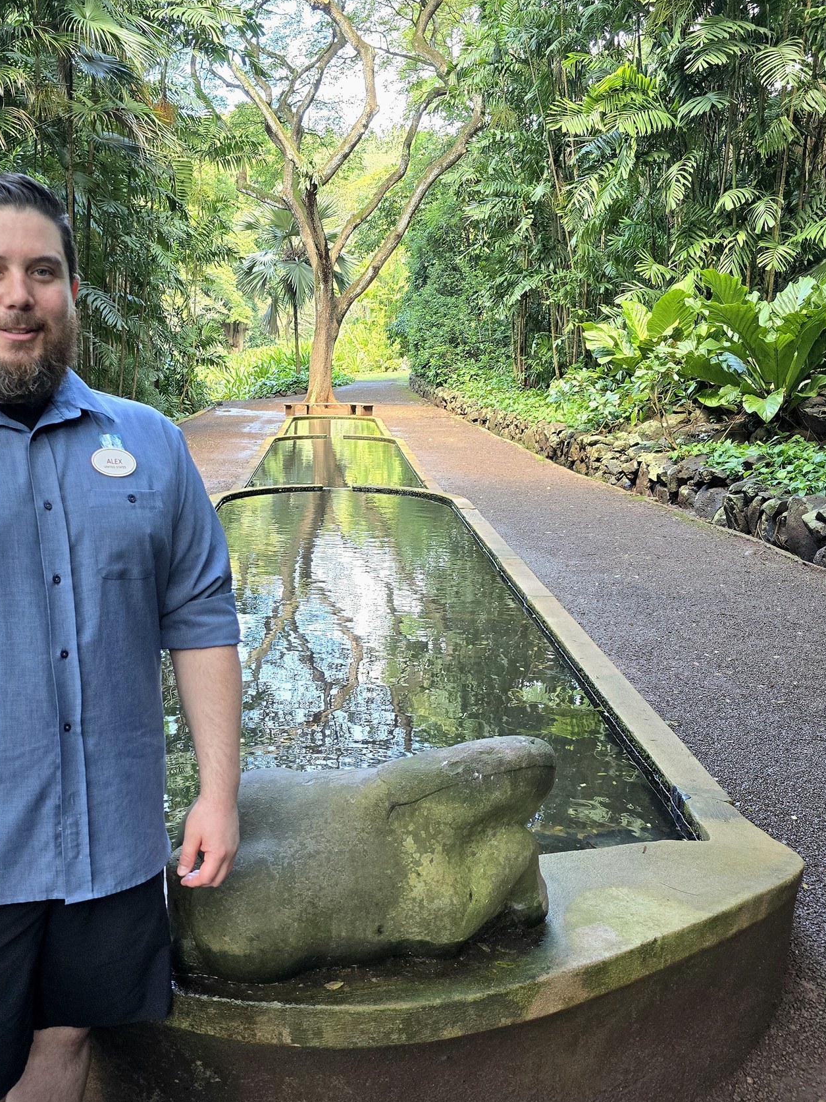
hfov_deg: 42.7
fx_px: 1050
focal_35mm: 33
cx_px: 330
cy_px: 609
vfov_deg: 55.2
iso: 250
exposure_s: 1/182
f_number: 1.7
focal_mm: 6.3
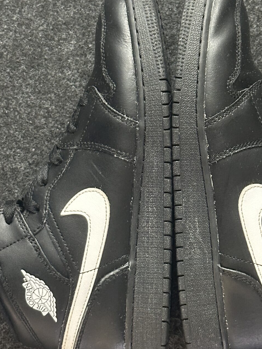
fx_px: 979
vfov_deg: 20.2
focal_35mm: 97
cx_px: 175
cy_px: 175
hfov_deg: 15.2
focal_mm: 6.86
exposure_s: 1/27
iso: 640
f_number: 1.78
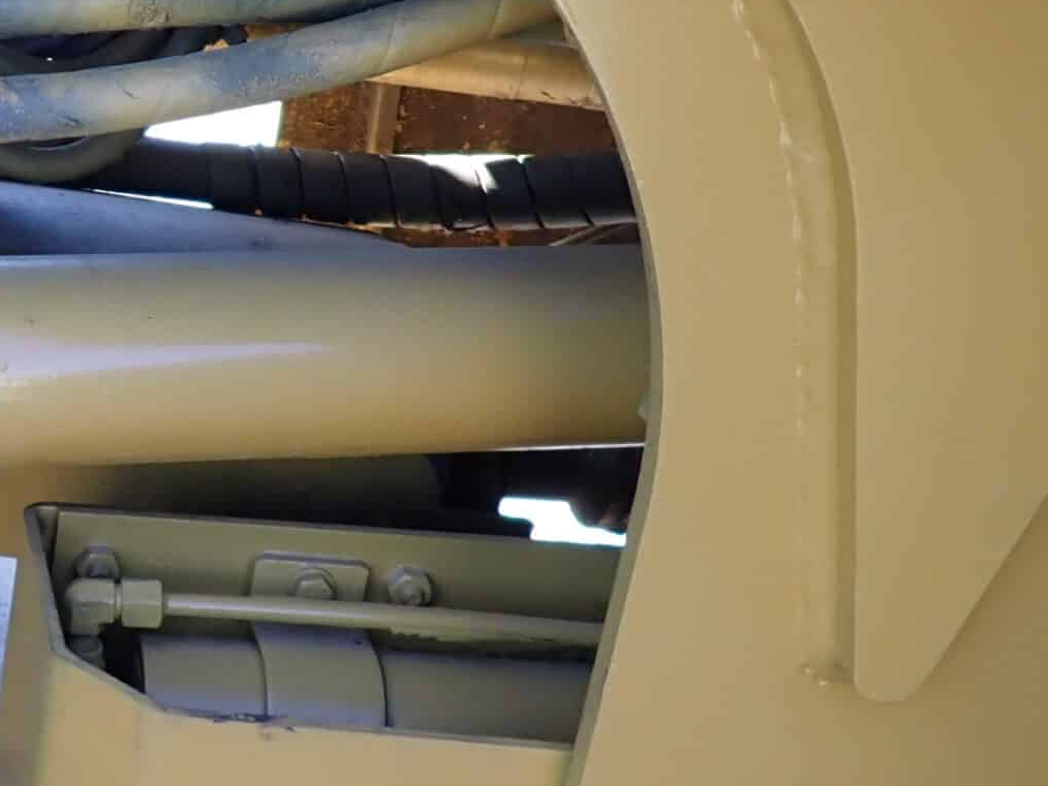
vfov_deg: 20.7
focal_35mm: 71
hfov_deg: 24.7
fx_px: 2150
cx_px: -224
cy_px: 262
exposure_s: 1/200
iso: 100
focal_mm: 4.5
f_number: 2
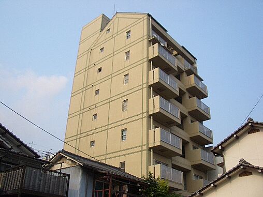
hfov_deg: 52.6
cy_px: 98
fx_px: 266
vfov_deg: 40.7
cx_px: 132
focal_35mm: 35
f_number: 4.3
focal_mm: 5.8
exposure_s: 1/500
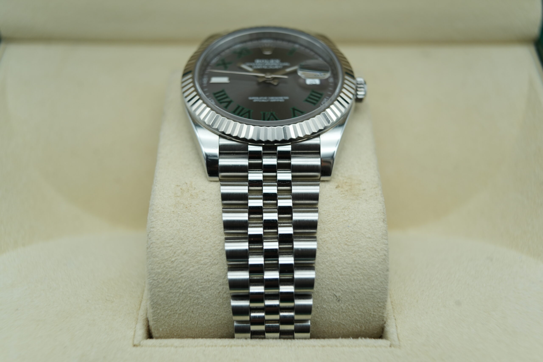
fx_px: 528
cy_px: 181
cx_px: 272
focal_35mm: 35
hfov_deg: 54.4
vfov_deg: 37.9
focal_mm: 35
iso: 400
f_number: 5
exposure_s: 1/250
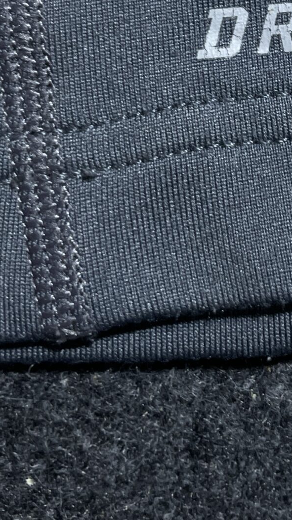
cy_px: 15
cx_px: 338
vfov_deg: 28.9
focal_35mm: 69
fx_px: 950
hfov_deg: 16.8
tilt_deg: -58.5
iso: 125
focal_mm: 4.2
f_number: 1.6
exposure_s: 1/100
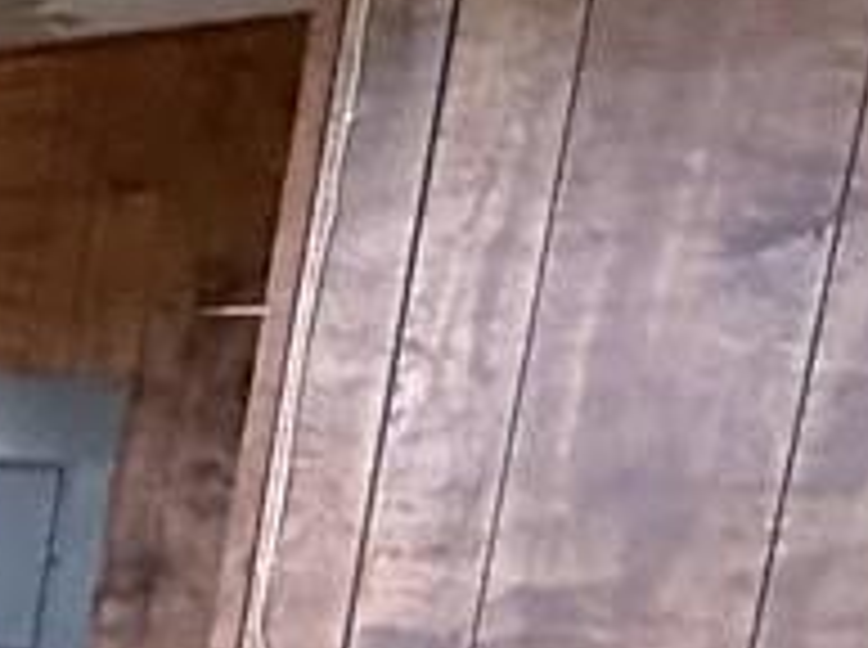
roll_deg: -1.4
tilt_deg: -9.7
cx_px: -1439
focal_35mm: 93
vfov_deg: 14.7
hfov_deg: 13.0
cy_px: 970
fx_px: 2328
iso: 800
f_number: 2.2
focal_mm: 2.22
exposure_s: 1/60
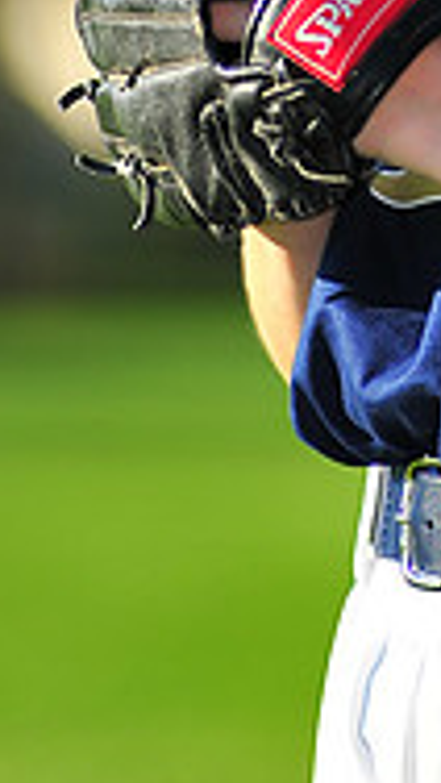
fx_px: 12036
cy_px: -229
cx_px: 595
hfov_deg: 2.1
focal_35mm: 580
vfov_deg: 3.7
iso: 200
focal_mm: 180
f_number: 3.5
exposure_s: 1/2000
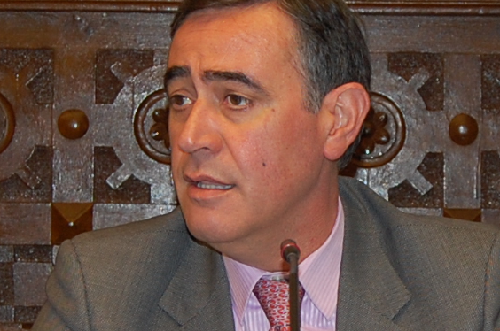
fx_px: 1997
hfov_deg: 14.2
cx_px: 350
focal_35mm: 144
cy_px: 222
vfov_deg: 9.5
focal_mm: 24
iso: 400
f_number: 4
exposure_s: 1/60
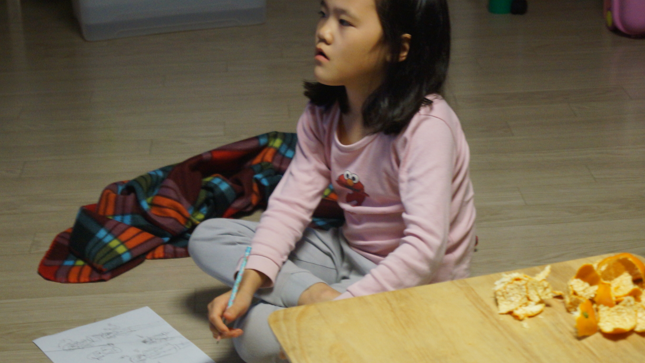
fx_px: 1480
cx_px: 322
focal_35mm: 87
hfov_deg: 24.6
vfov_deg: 14.0
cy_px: 185
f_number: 5.6
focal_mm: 55
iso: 2000
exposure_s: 1/100
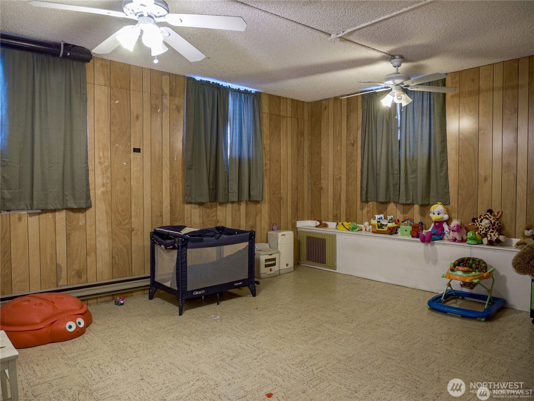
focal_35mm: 24
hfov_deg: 71.6
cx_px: 267
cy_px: 200
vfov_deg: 56.8
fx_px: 370
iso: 200
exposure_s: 1/4
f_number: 6.3
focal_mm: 12
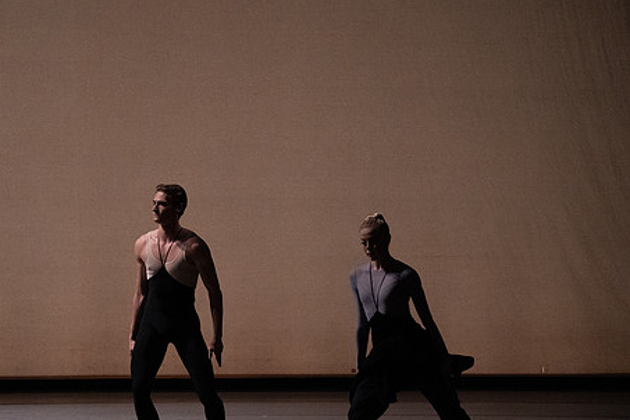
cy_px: 243
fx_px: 4077
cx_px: 228
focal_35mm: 233
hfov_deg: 8.8
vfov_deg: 5.9
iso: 12800
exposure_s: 1/500
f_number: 6.3
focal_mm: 182
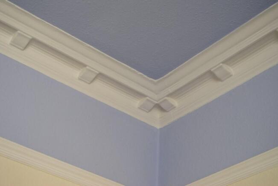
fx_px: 464
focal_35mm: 60
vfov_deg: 22.7
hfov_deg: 33.3
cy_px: 93
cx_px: 139
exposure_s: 1/30
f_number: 5
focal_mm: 40
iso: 360
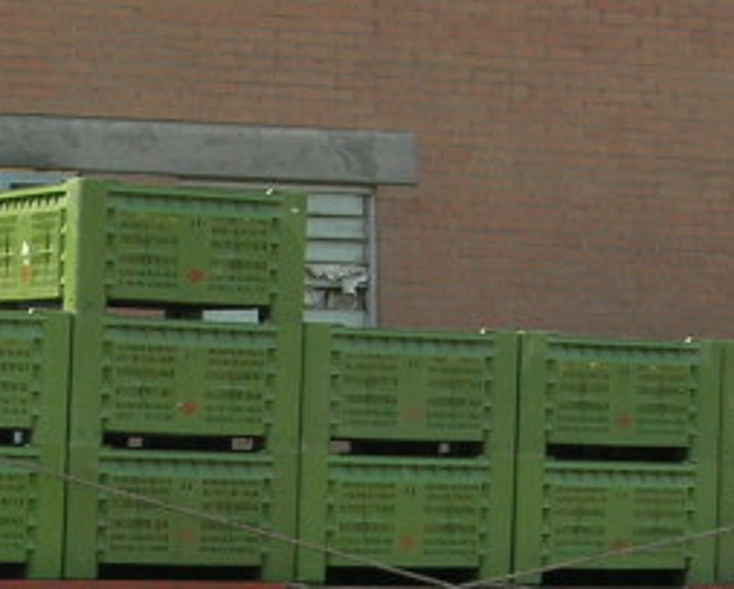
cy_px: 682
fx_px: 3262
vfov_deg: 10.2
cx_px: -133
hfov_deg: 12.5
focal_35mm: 150
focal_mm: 7.8
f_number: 4.8
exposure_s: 1/273
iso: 64
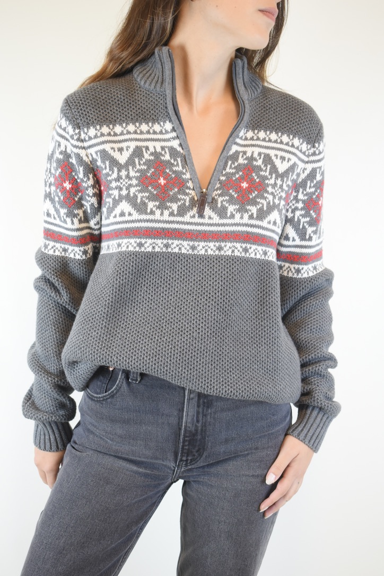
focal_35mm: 51
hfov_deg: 26.5
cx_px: 192
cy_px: 288
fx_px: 816
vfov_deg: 38.9
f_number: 4.5
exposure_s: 1/60
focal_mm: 34
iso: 720
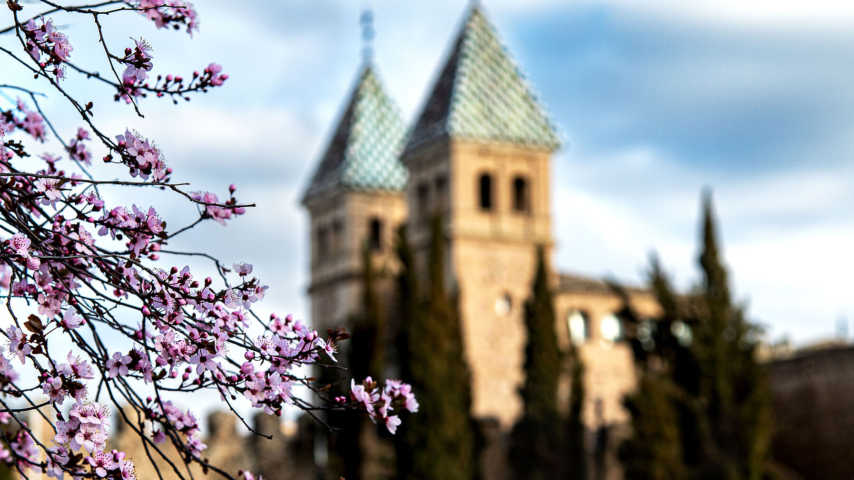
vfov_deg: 11.5
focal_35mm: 105
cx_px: 380
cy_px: 310
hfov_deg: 20.4
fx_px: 2378
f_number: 5.6
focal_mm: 75
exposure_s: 1/320
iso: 100
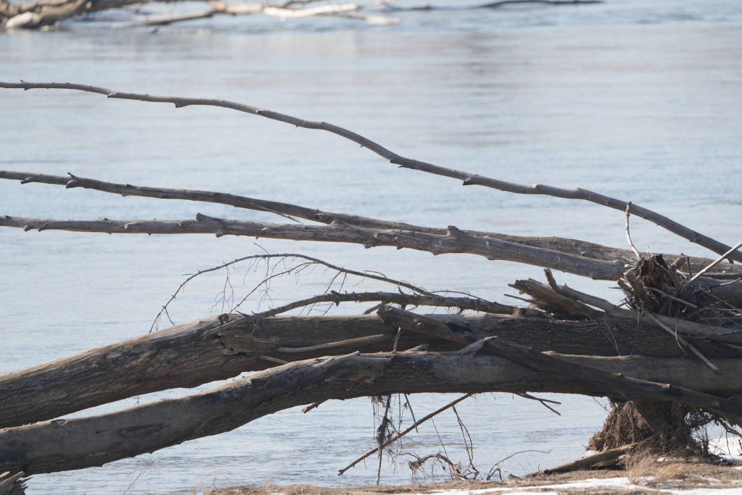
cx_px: 371
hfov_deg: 2.6
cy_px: 248
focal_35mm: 800
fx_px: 16488
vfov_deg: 1.7
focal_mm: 800
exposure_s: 1/250
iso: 200
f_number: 8
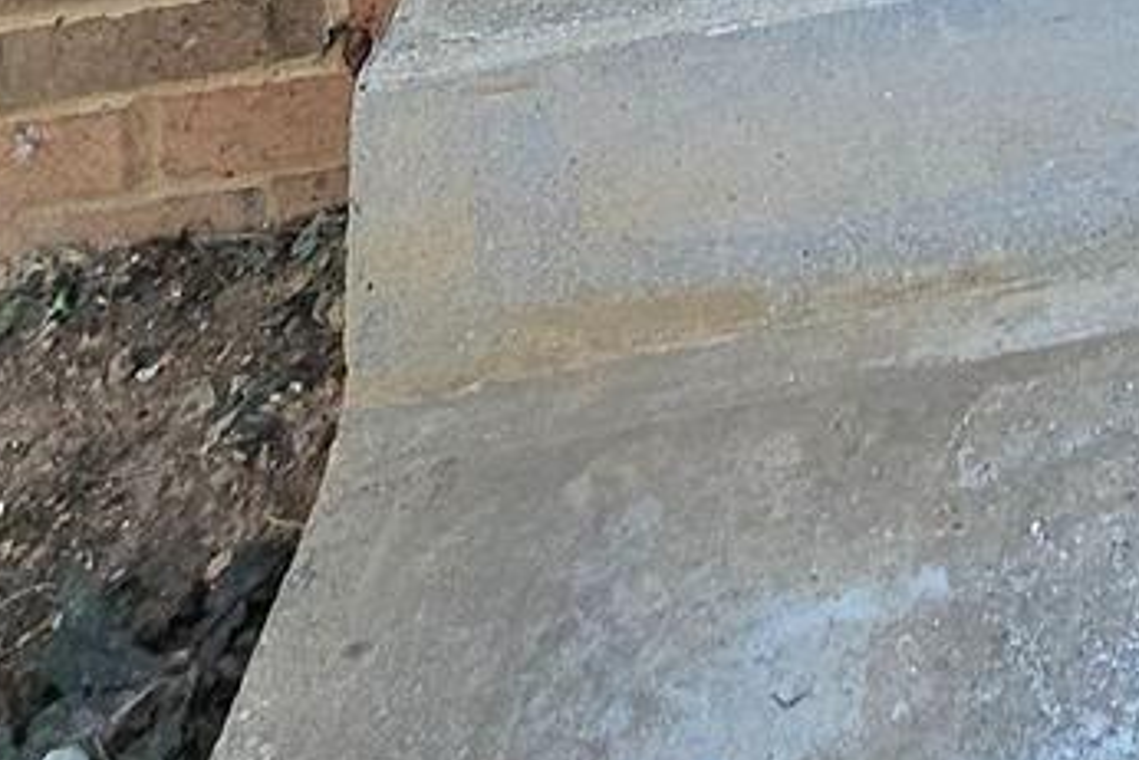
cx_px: 1896
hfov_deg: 20.2
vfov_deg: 10.5
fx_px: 2532
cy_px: -1645
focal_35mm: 80
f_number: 2.2
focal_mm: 1.74
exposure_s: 1/60.2
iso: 32
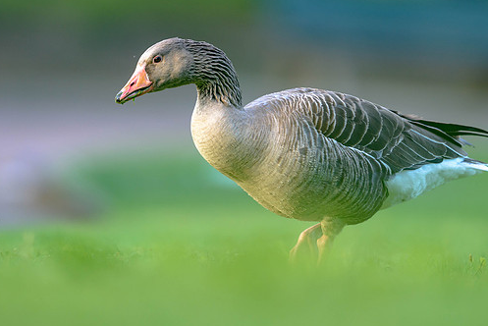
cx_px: 260
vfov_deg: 2.1
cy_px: 95
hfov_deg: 3.1
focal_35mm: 660
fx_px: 8952
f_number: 2.8
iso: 450
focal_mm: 400
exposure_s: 1/320
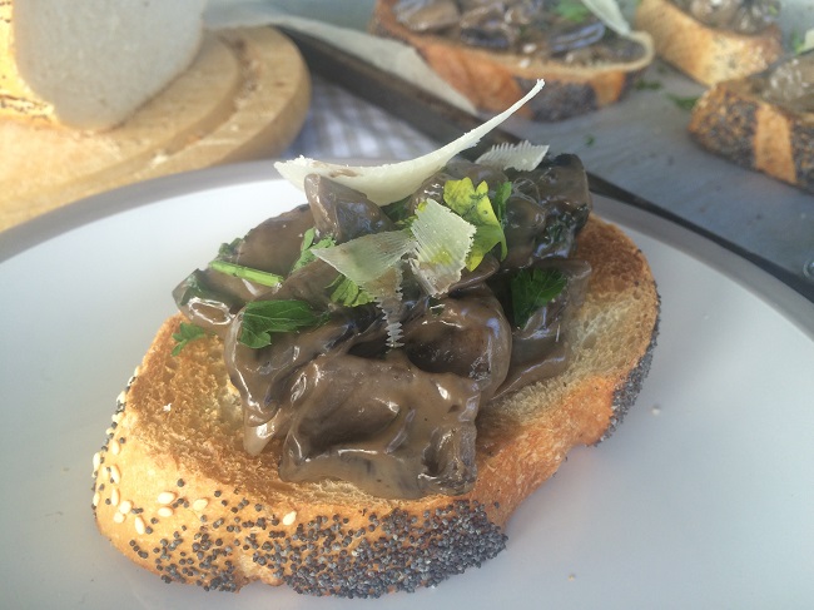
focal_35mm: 29
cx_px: 407
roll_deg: -2.0
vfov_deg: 48.2
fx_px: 682
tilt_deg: -37.4
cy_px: 305
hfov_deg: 61.7
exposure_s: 1/124
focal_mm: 4.15
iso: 32
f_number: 2.2
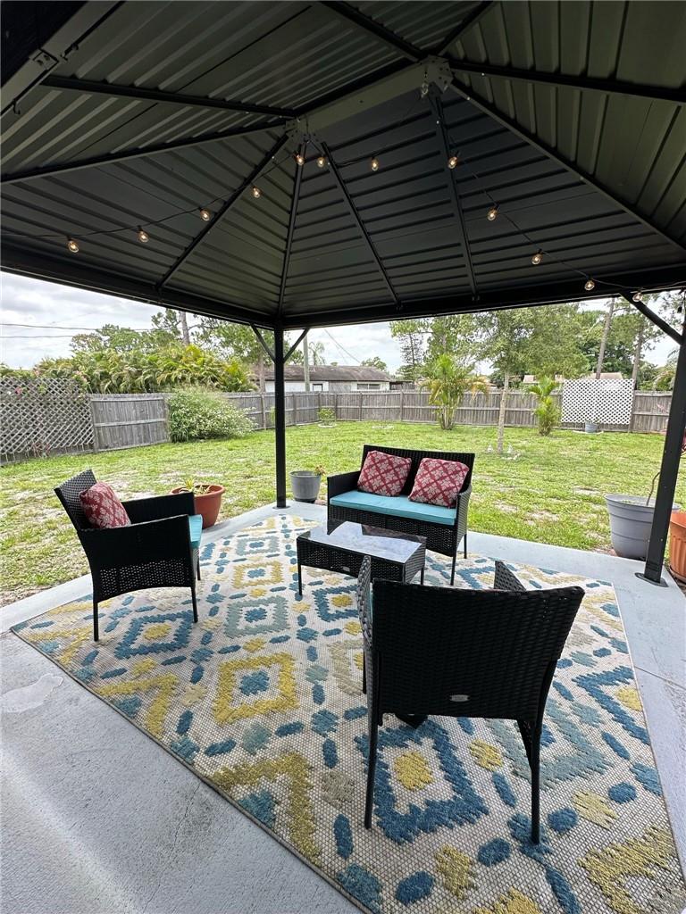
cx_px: 343
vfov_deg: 102.1
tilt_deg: -10.3
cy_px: 457
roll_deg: +1.0
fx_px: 370
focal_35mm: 14
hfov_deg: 85.7
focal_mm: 2.22
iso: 40
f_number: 2.2
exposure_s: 1/454
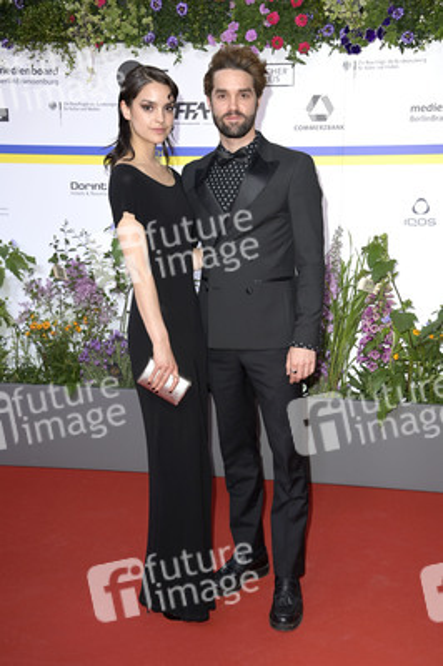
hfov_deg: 24.6
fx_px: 1017
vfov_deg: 36.3
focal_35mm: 55
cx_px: 222
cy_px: 333
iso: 640
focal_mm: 55
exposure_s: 1/250
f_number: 6.3
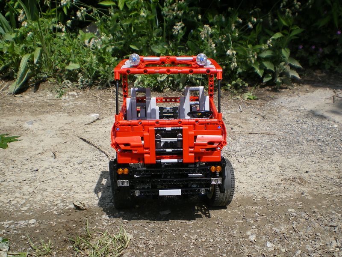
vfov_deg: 37.7
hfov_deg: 49.0
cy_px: 128
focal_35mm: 38
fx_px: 375
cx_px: 171
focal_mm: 6.3
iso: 64
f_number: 4.6
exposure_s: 1/320
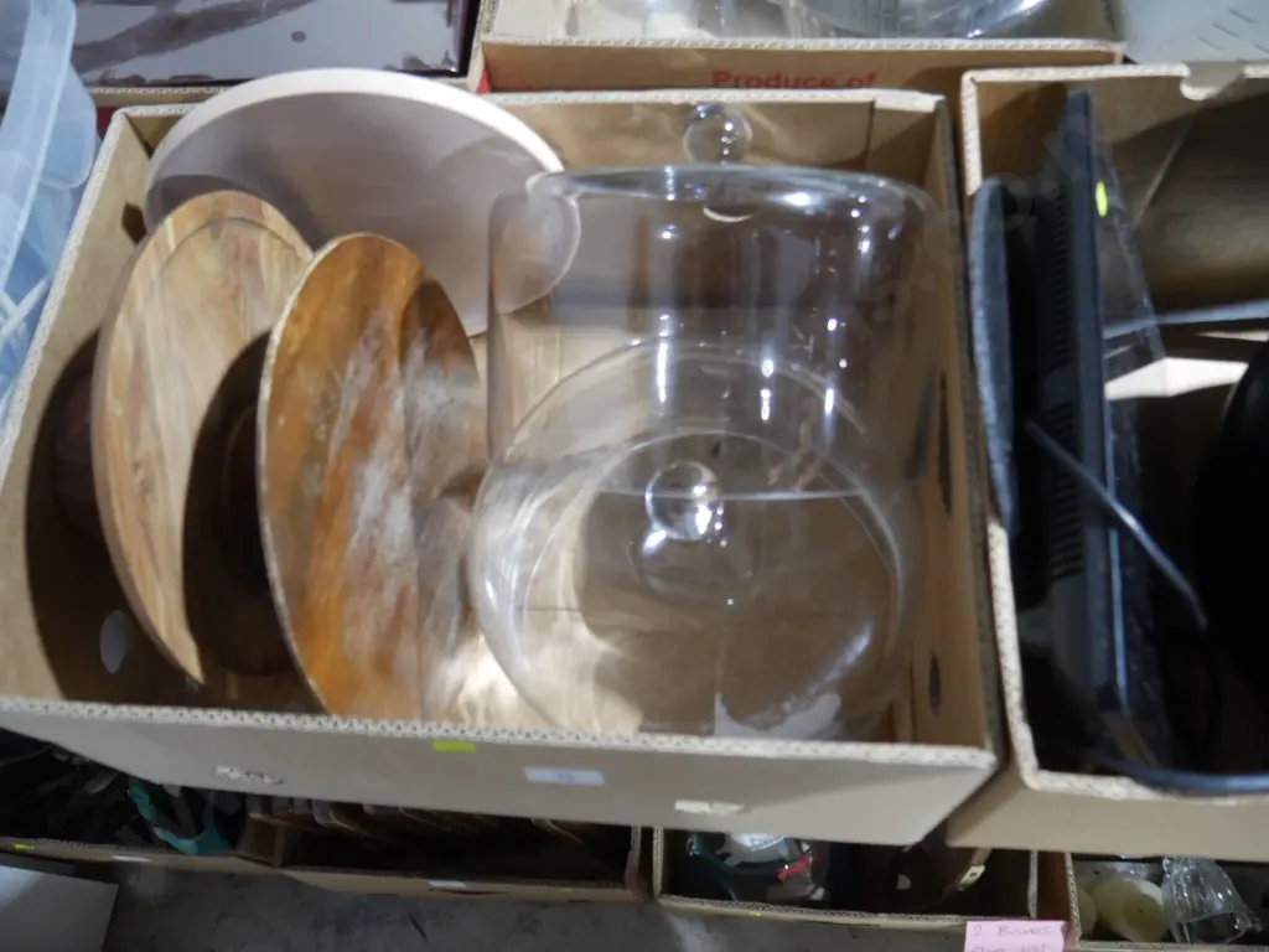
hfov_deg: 60.0
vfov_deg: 46.8
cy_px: 476
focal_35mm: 30
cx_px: 634
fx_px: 1100
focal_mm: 15
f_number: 3.6
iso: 1600
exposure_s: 1/60
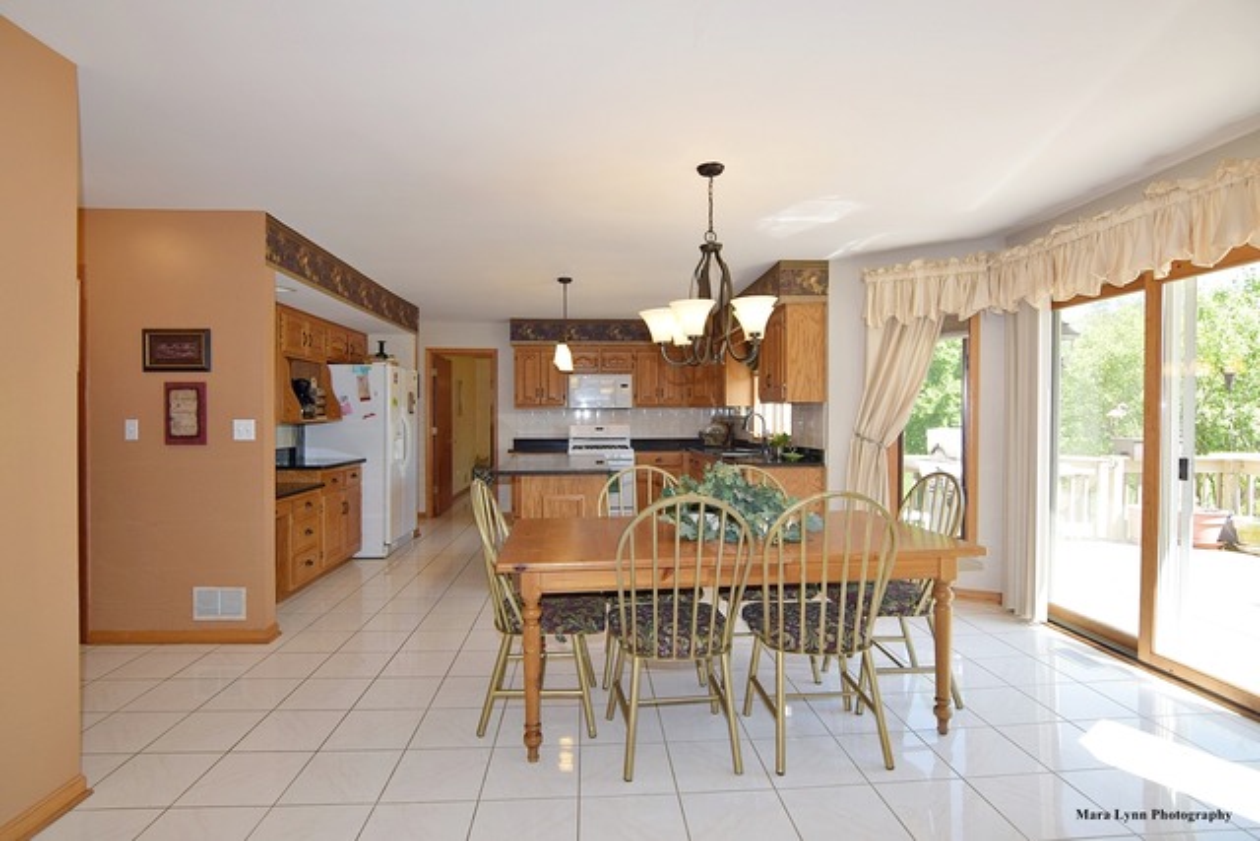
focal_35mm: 16
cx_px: 630
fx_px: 578
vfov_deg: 72.1
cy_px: 420
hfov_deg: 95.0
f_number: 5.6
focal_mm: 11
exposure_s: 1/125
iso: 200
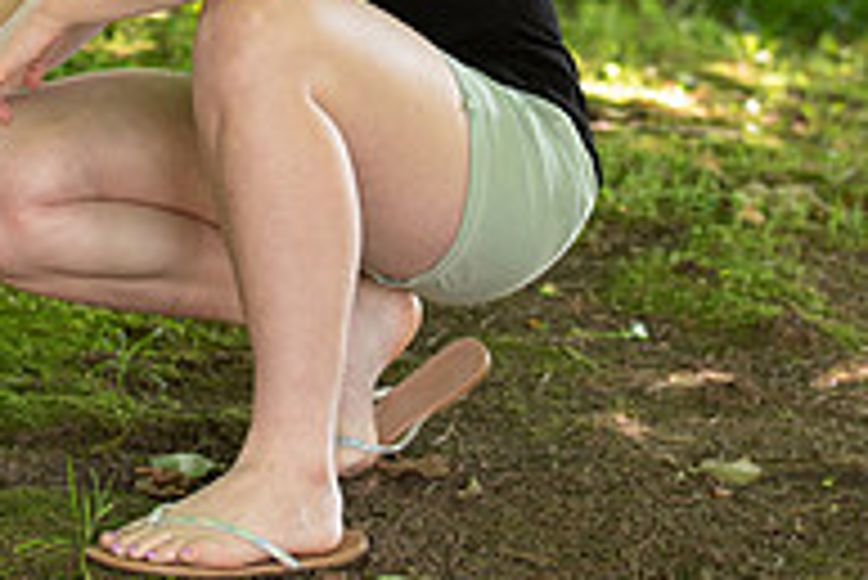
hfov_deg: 9.1
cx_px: 243
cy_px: -133
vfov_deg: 6.1
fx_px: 5453
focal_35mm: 226
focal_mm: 75
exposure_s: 1/200
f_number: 2.8
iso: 400
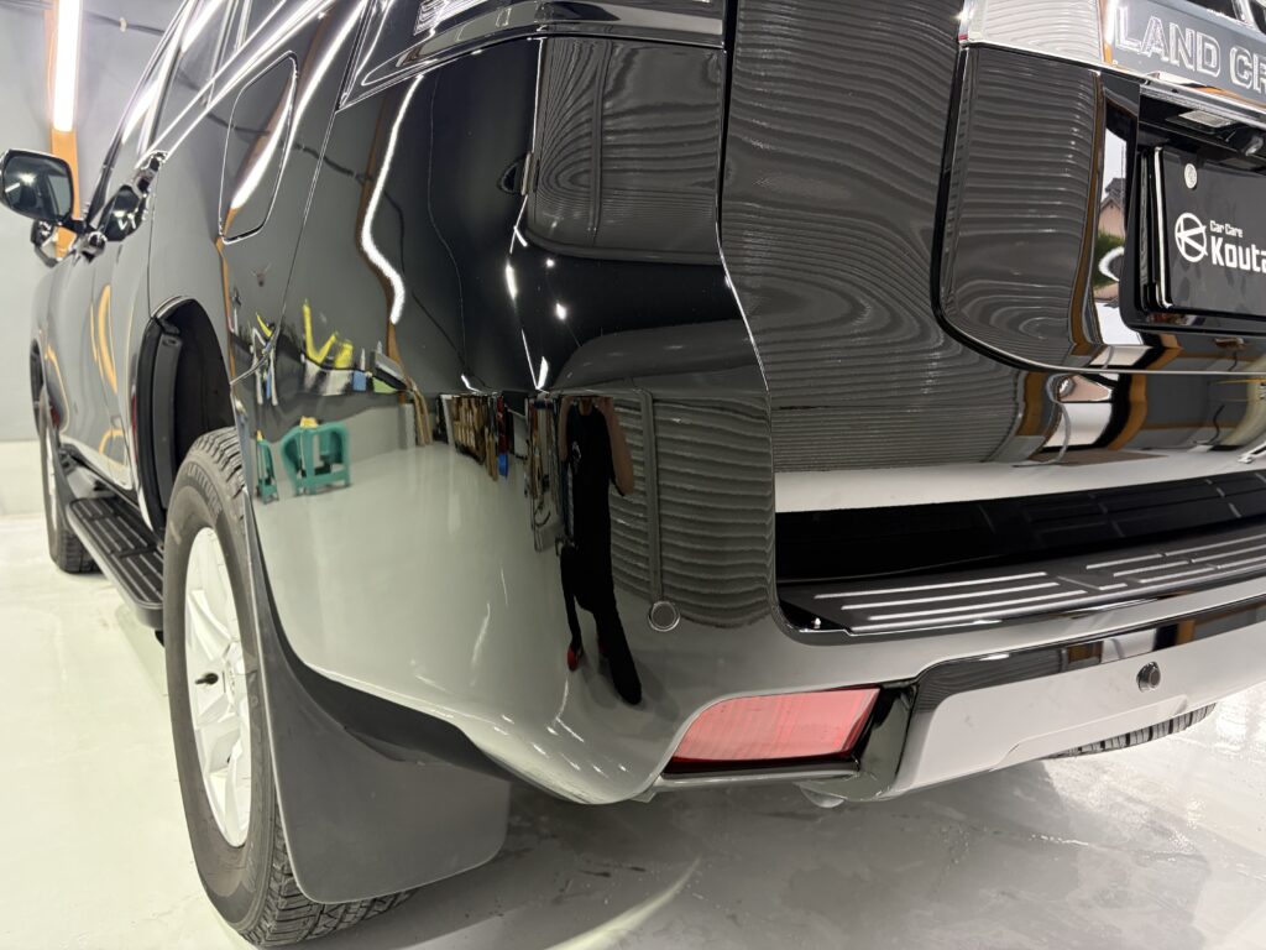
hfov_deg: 67.3
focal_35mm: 26
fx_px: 951
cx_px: 633
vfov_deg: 53.1
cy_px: 475
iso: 250
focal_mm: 5.96
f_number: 1.6
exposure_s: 1/60
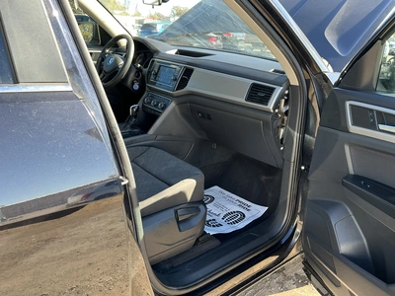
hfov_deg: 63.4
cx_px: 198
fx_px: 320
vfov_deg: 49.7
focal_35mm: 28
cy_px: 148
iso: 32
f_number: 1.8
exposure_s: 1/122
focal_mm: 3
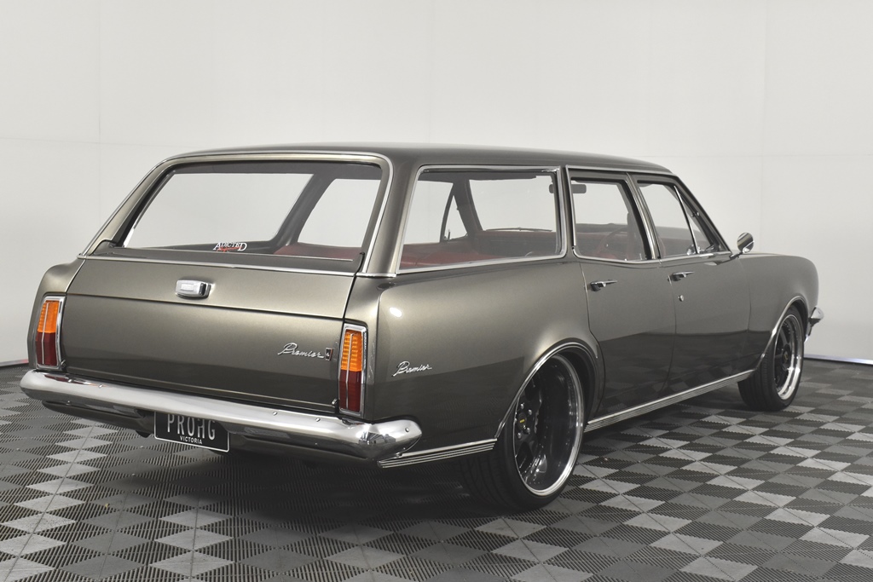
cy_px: 291
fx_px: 1164
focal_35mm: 48
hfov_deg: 41.1
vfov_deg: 28.1
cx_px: 436
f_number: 9
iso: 1600
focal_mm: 32
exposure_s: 1/320
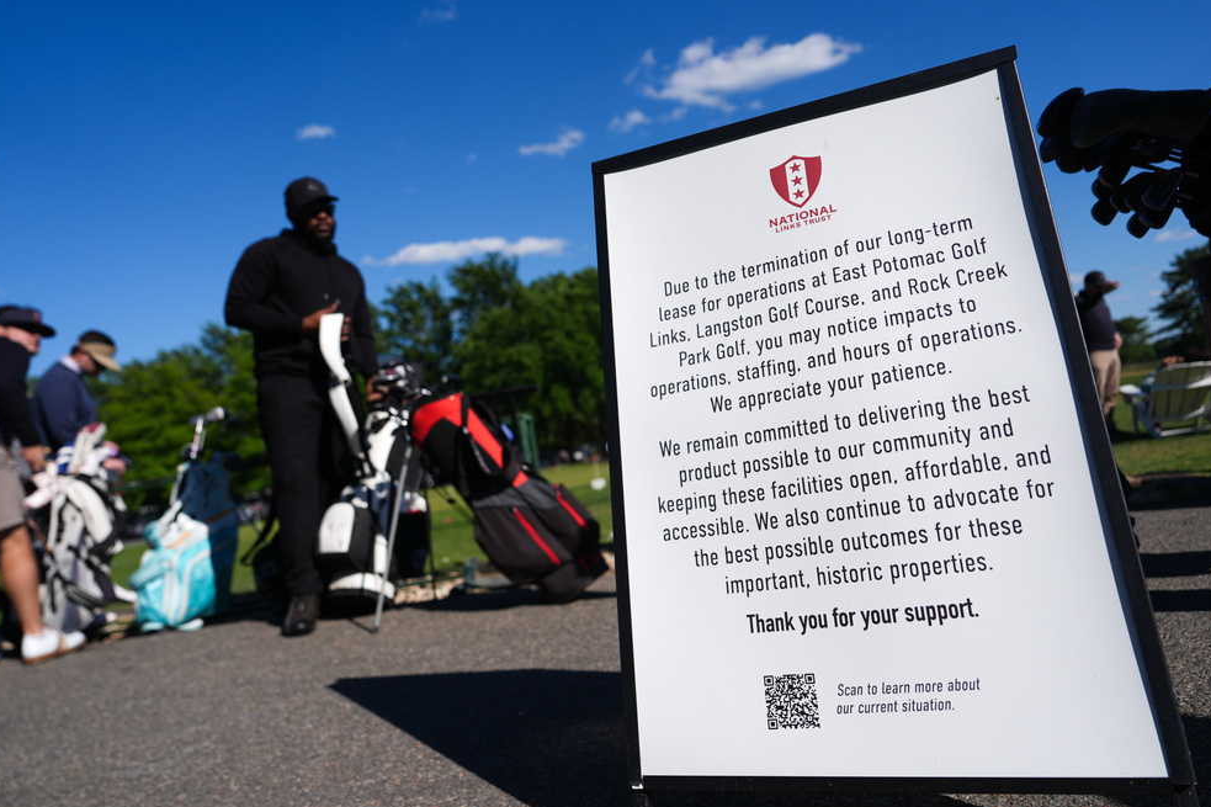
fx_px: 841
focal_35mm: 25
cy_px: 418
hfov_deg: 71.5
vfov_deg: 51.3
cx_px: 597
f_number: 2.8
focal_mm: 24
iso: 125
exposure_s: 1/5000
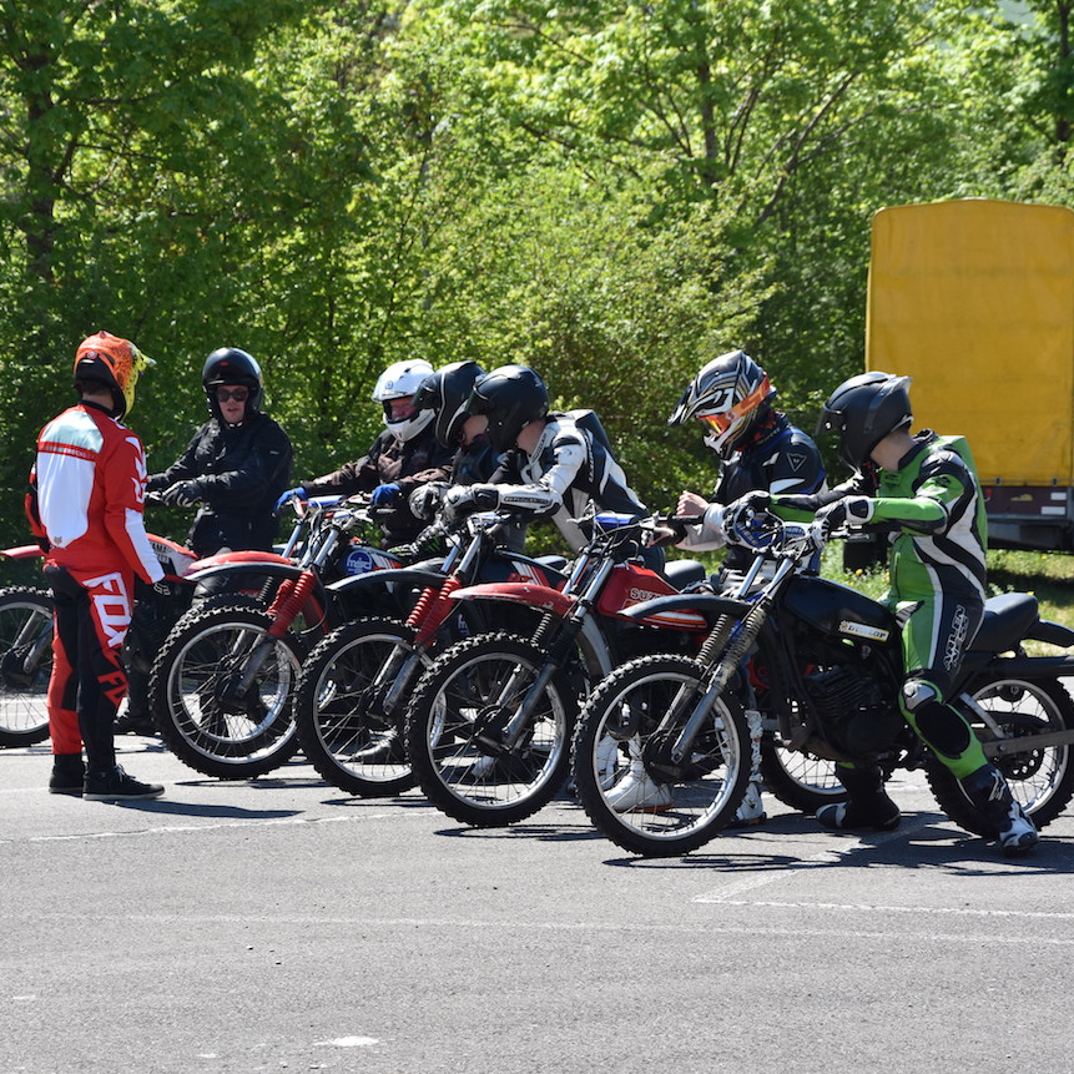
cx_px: 503
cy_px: 538
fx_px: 5406
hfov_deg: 11.3
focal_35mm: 154
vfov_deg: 11.3
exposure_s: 1/500
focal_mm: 80
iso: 320
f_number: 8
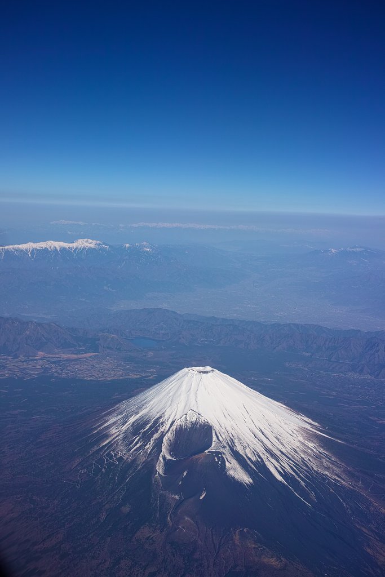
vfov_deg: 43.6
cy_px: 288
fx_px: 722
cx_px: 192
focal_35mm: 45
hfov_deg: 29.9
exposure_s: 1/1000
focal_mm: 30
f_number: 5.6
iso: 100
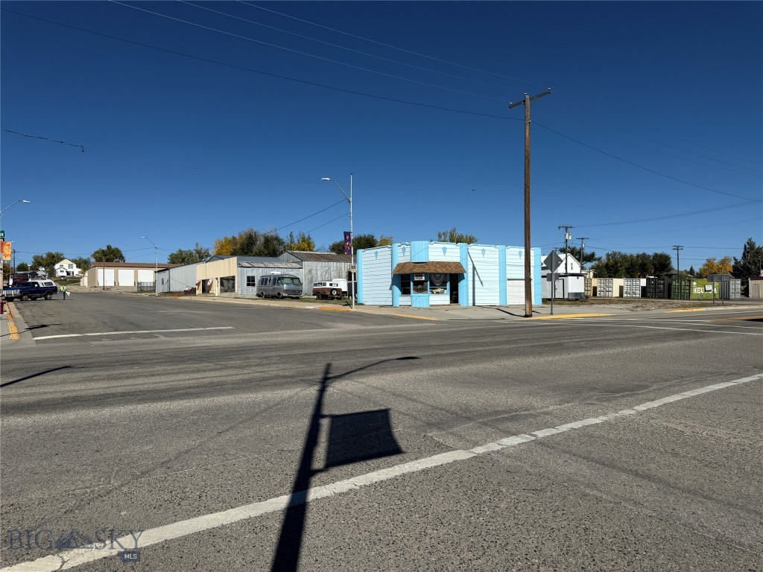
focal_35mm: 24
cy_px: 286
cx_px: 382
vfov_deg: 56.8
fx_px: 529
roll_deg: +1.6
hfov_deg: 71.6
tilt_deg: +0.9
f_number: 1.78
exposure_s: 1/10309
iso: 80
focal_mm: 6.76
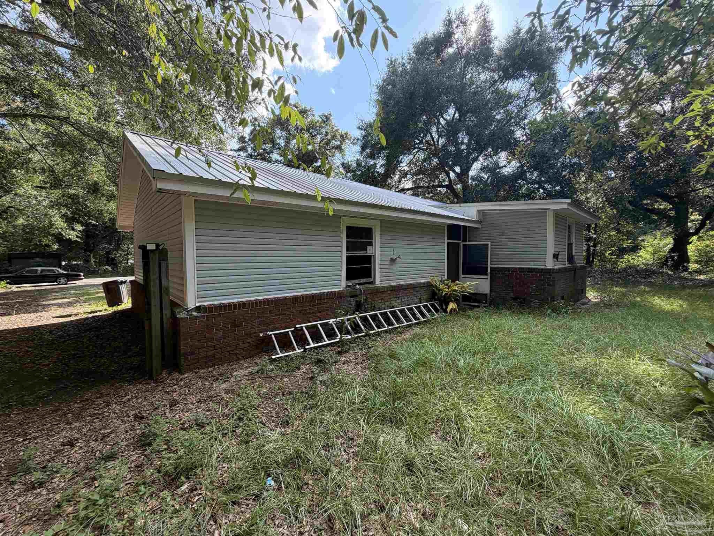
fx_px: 289
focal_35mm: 14
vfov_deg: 85.7
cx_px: 357
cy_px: 268
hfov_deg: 102.1
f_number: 2.2
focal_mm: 2.22
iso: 50
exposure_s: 1/226
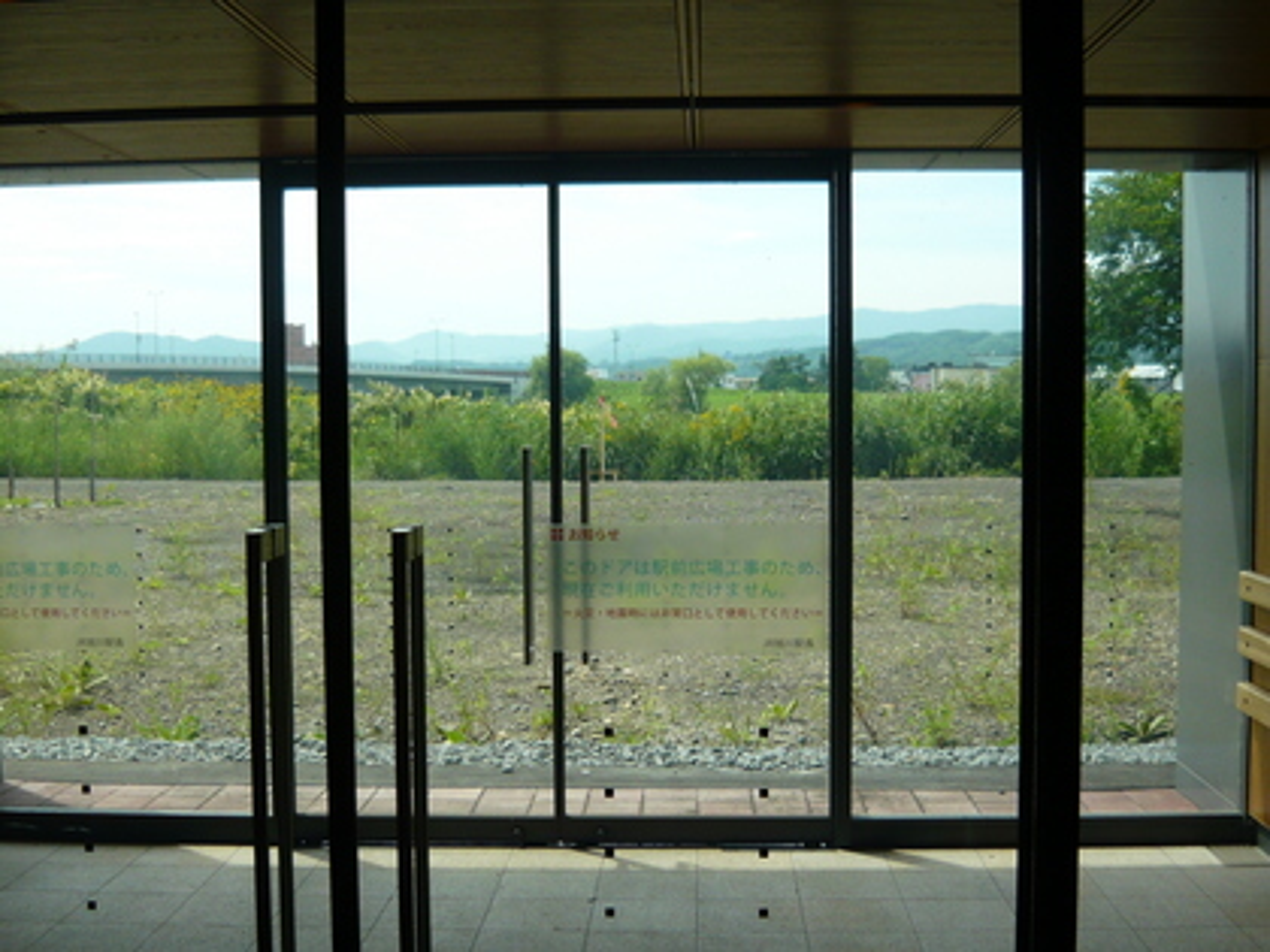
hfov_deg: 42.1
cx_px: 635
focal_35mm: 45
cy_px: 476
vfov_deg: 32.2
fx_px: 1651
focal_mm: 5.5
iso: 100
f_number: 2.8
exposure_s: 1/640
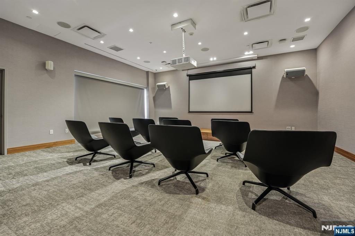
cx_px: 178
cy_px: 118
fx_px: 138
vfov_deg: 81.2
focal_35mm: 14
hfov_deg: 104.3
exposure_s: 1/2
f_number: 6.3
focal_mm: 14
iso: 250
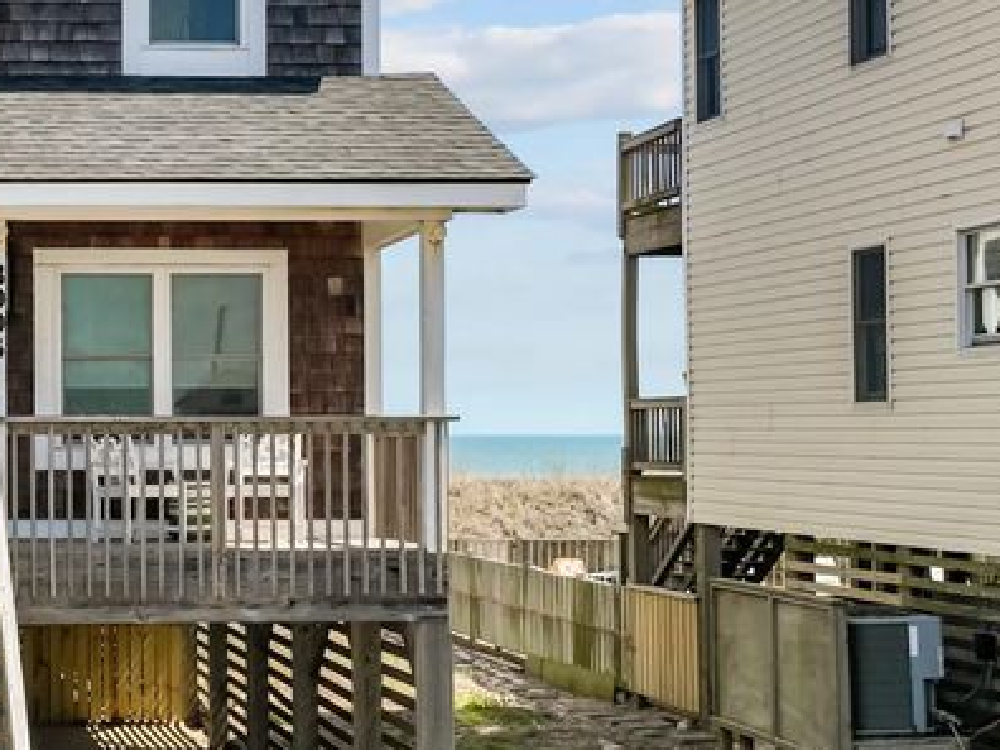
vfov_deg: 23.5
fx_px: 1791
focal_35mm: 62
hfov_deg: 28.9
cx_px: -33
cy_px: 239
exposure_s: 1/2500
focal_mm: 12.29
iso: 100
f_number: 2.8
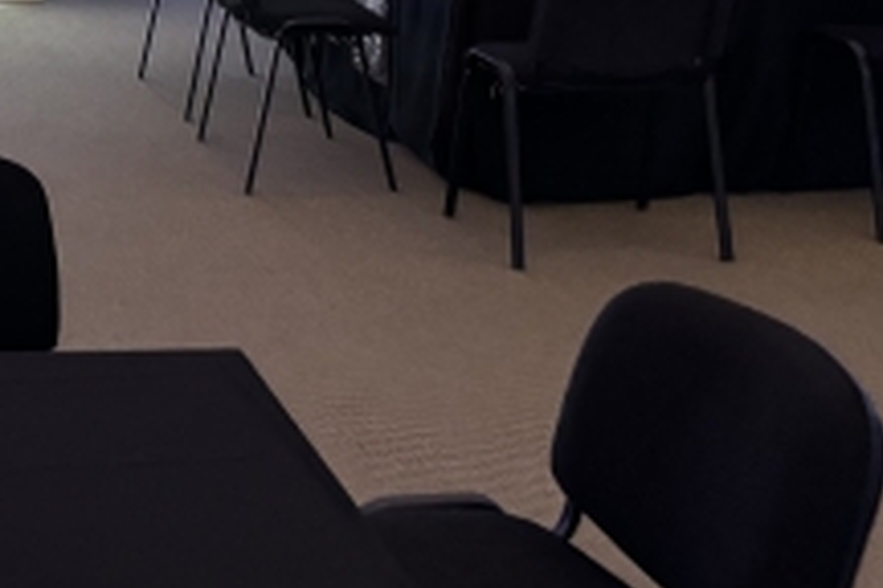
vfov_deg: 17.2
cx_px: -200
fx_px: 1815
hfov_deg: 24.5
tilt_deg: -5.9
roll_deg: +1.6
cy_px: -208
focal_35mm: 74
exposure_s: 1/33
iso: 800
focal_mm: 6.86
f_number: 1.78
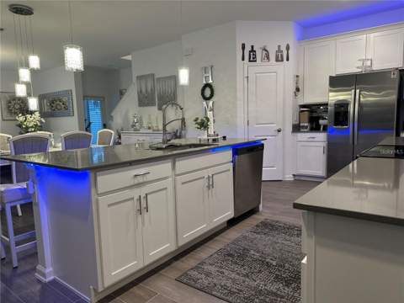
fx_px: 280
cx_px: 202
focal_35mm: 24
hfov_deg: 71.6
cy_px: 152
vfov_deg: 56.8
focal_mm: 6.86
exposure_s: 1/60
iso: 160
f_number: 1.78
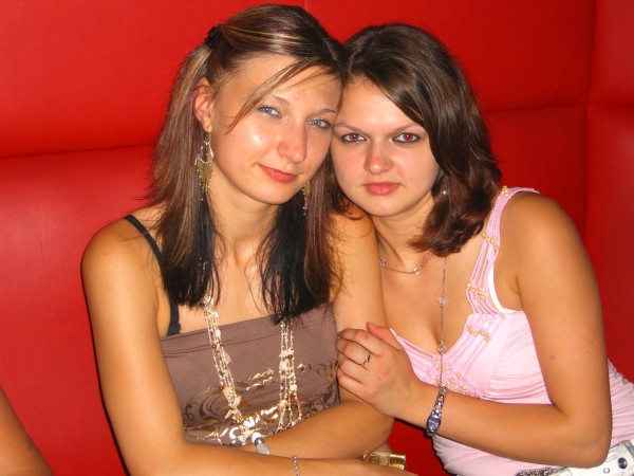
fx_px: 1044
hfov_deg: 33.8
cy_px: 238
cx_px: 317
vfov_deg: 25.7
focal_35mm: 57
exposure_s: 1/60
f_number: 3.6
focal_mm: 11.8
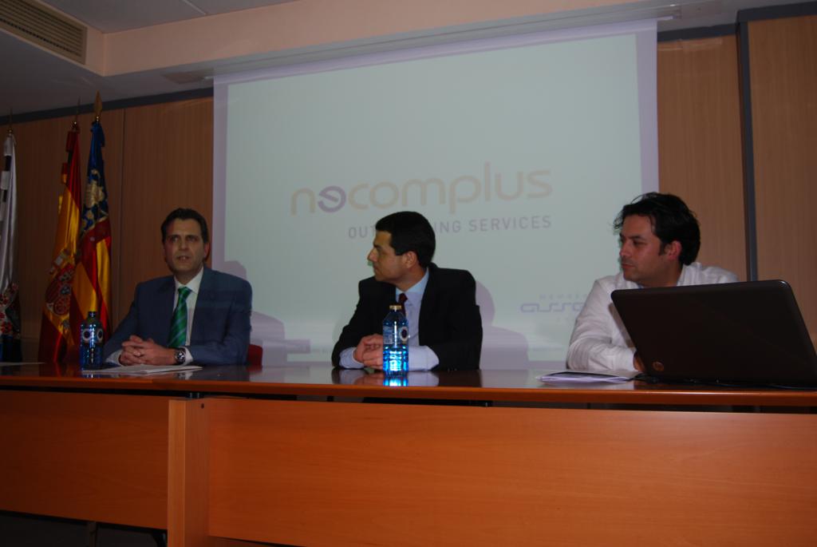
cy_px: 274
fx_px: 750
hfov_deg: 57.2
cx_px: 408
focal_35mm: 33
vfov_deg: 40.1
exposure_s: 1/60
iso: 200
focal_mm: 22
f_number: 3.8
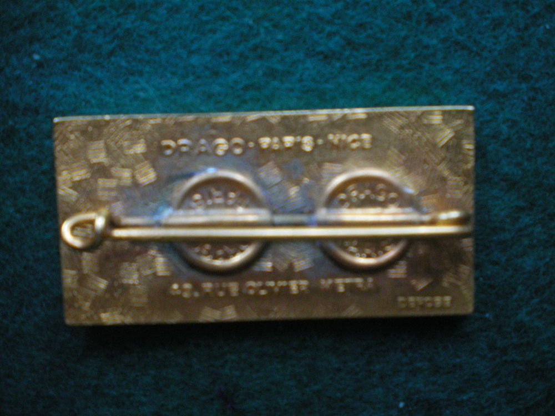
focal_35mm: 38
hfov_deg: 49.0
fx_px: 609
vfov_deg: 37.7
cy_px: 208
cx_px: 278
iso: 400
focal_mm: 6.3
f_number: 3.1
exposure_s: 1/25
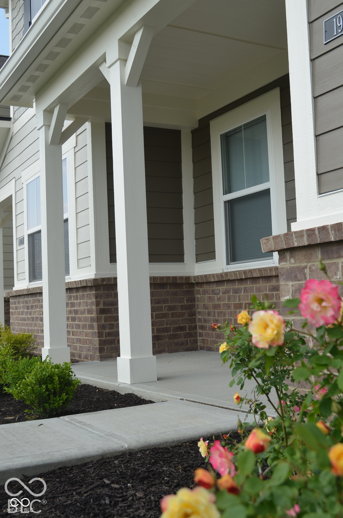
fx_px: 624
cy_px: 259
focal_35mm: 44
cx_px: 172
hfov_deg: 30.7
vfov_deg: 45.0
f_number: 8
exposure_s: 1/250
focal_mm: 29
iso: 140
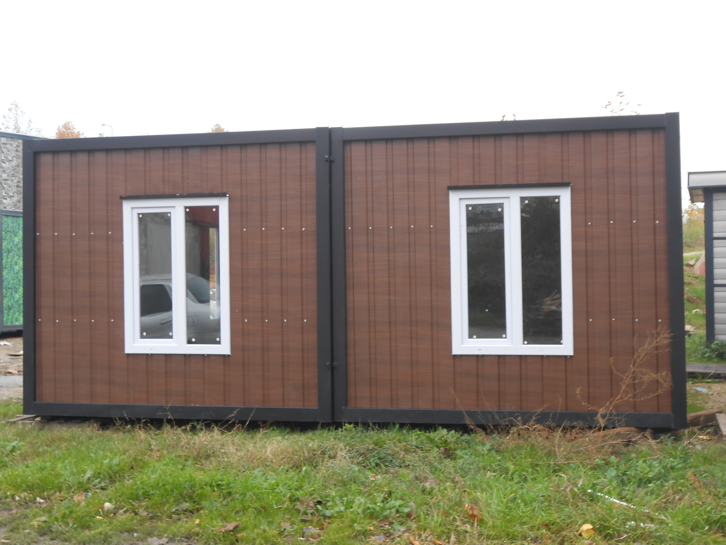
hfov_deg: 38.9
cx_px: 363
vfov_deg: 29.7
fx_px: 1028
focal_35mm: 49
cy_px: 272
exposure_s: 1/30
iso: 100
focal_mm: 8.8
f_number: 4.8
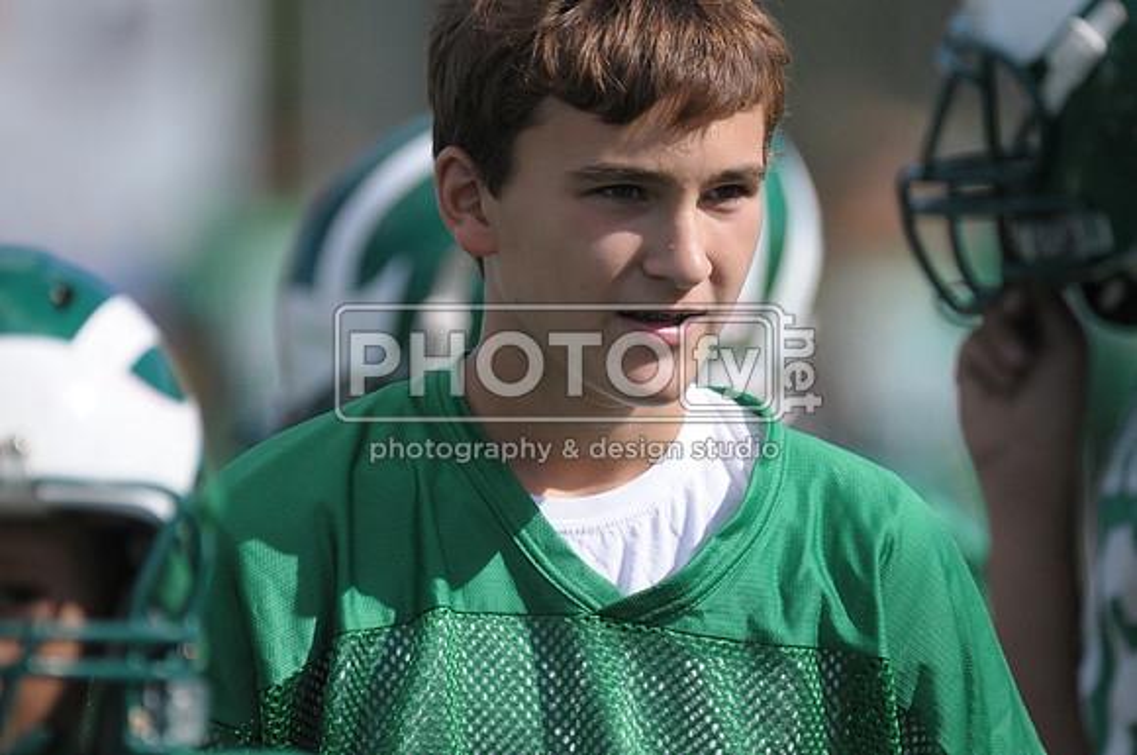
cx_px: 568
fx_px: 18923
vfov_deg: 2.3
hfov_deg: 3.4
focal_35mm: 600
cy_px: 378
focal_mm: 400
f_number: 4
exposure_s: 1/5000
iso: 640
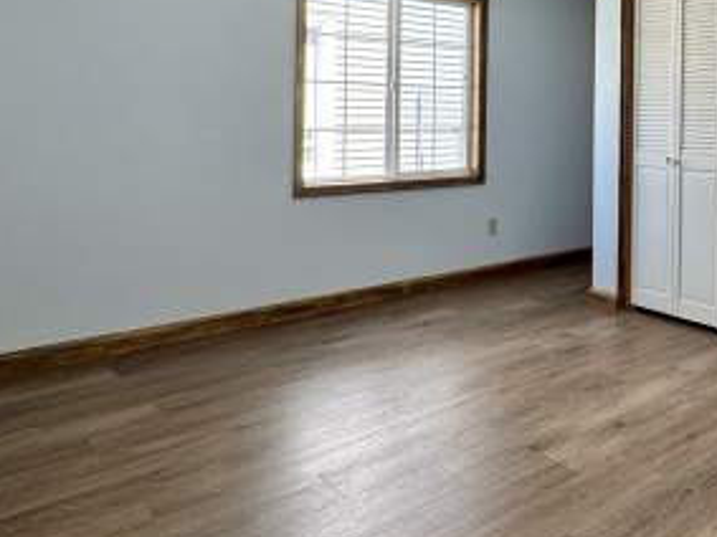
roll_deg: -1.3
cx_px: 579
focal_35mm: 33
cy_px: 109
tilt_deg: +0.3
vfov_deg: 41.1
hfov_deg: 51.7
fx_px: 683
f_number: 2.2
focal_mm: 2.22
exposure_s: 1/120
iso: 80
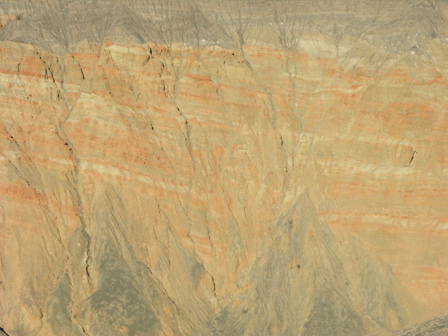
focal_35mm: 140
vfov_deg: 10.6
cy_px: 168
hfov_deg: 14.1
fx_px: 1812
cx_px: 224
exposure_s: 1/350
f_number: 5.4
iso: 50
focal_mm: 34.7
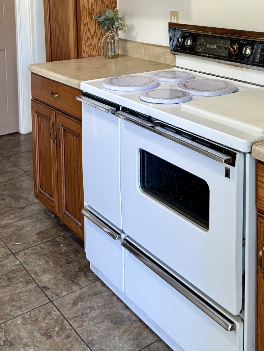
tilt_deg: -0.3
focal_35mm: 46
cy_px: 19
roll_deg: -0.2
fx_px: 467
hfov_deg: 31.5
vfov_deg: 37.8
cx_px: 150
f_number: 1.78
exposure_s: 1/60
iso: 160
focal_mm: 6.76
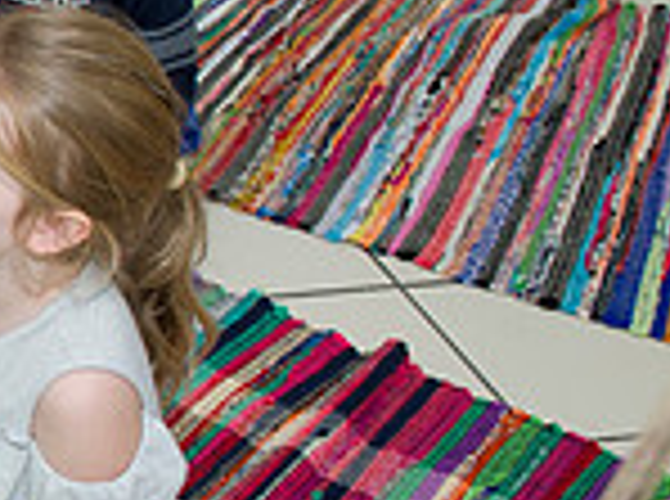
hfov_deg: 17.4
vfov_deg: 16.3
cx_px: -567
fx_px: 1738
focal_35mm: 90
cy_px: 203
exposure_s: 1/250
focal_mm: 24
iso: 1250
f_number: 5.6
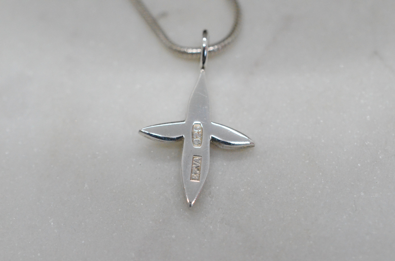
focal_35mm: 60
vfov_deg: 22.5
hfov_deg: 33.5
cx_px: 198
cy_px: 130
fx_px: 657
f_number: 6.3
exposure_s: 1/3200
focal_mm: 40
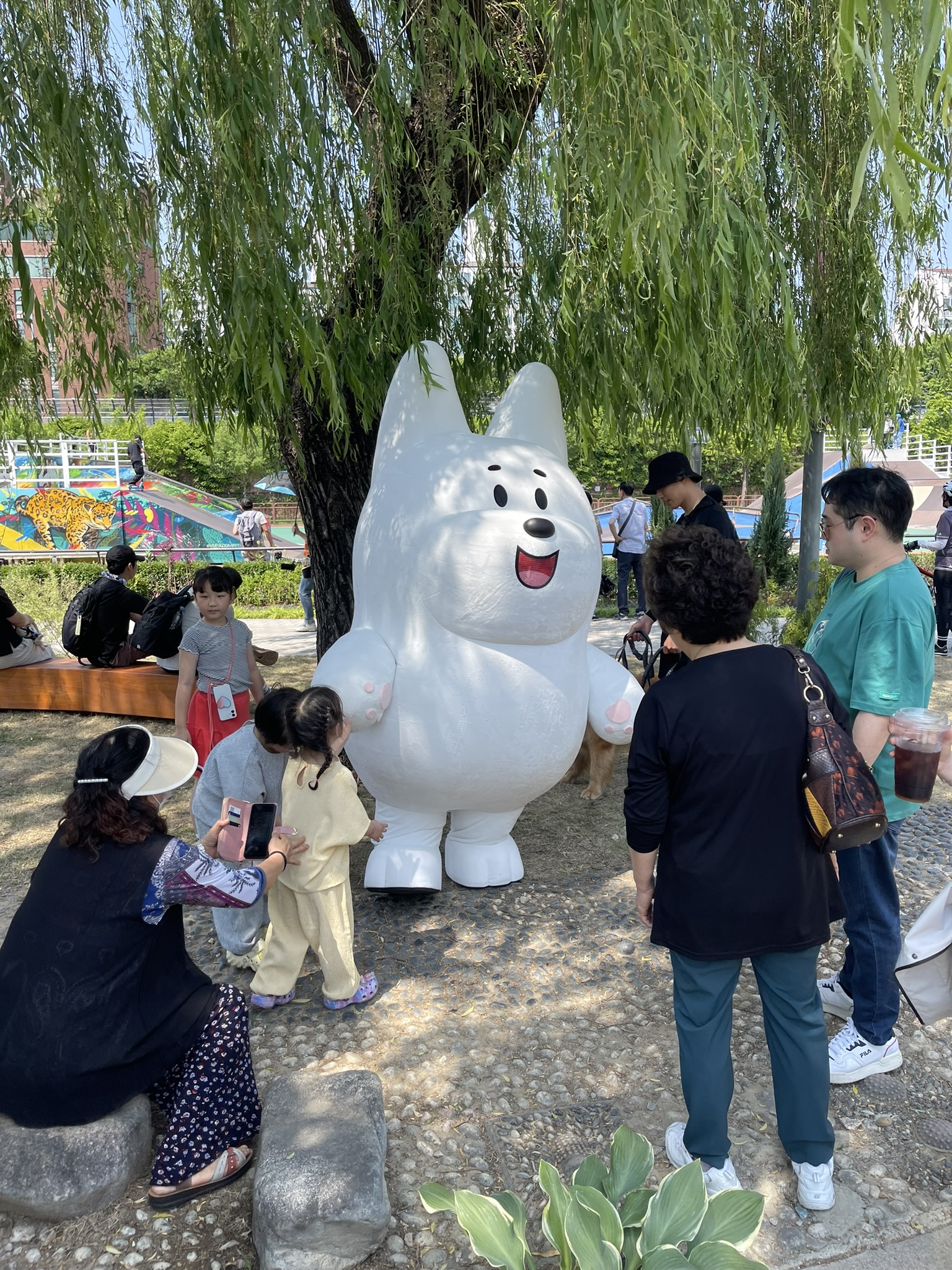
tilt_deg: -8.1
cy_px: 635
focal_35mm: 25
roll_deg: +0.2
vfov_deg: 69.4
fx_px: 917
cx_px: 476
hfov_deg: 54.9
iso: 32
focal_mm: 5.1
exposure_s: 1/1279
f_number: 1.6
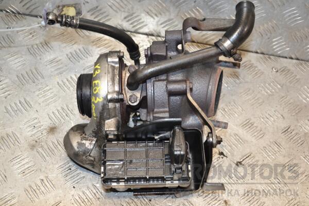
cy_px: 103
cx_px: 154
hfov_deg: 35.1
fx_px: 489
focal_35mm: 57
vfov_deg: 23.8
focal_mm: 38
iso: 800
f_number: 5
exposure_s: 1/200
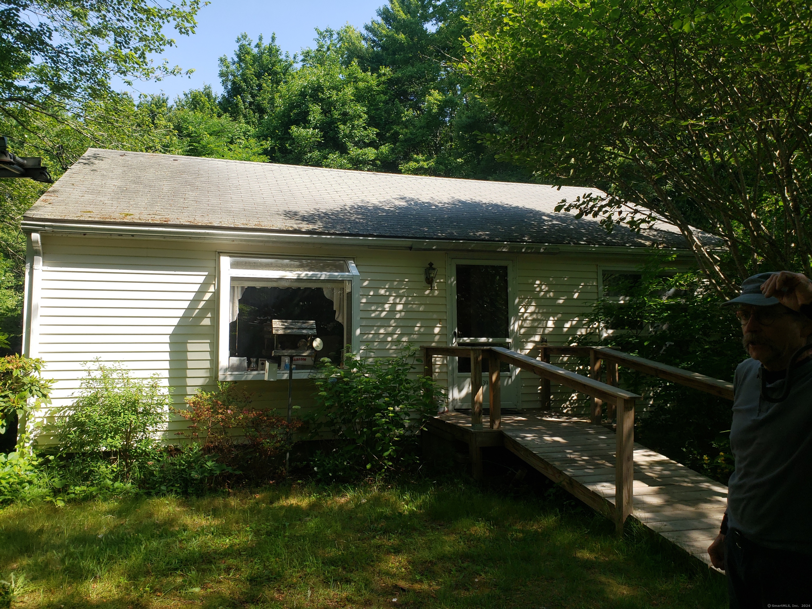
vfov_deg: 53.1
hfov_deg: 67.3
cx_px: 406
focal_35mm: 26
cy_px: 304
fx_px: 610
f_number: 2.4
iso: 50
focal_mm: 4.3
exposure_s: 1/599
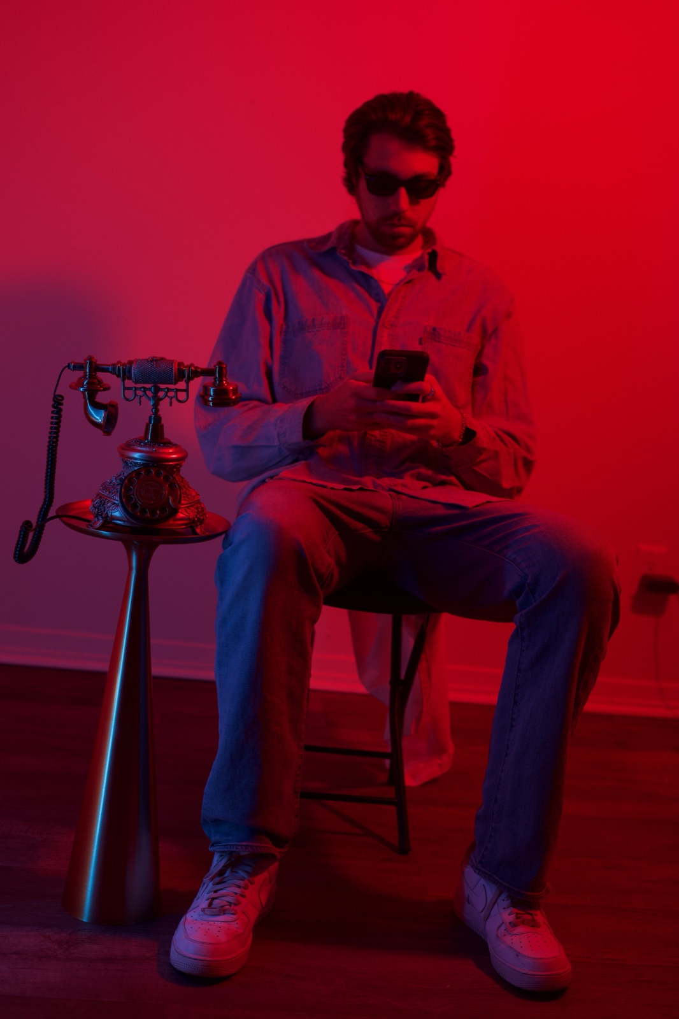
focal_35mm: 50
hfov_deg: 27.0
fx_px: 1415
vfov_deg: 39.6
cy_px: 510
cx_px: 340
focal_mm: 50
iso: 320
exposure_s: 1/80
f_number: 2.5
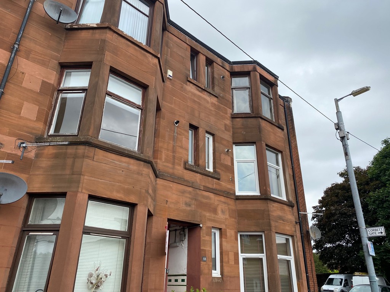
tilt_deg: +25.1
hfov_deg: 67.3
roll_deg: -1.7
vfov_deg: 53.1
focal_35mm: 26
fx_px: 293
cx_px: 195
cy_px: 146
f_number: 1.8
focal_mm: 4.25
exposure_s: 1/2066
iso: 32
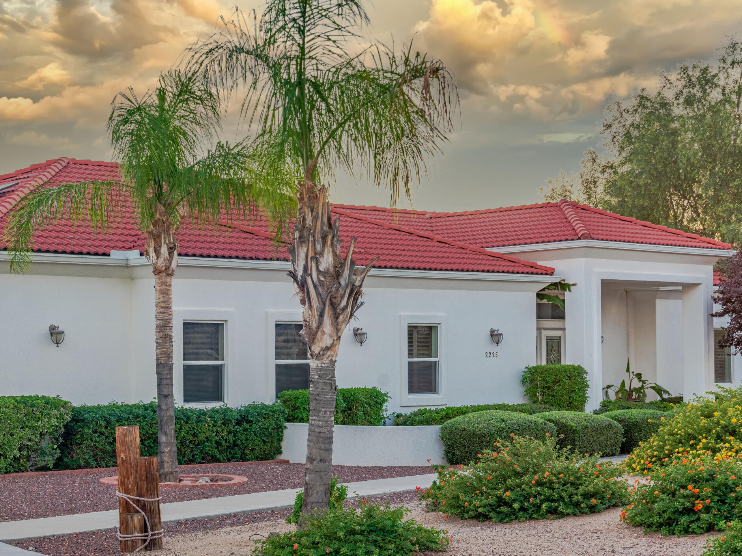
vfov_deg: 21.3
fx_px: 1479
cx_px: 244
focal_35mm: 69
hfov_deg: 28.0
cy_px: 315
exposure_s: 1/400
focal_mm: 45
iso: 160
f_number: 8
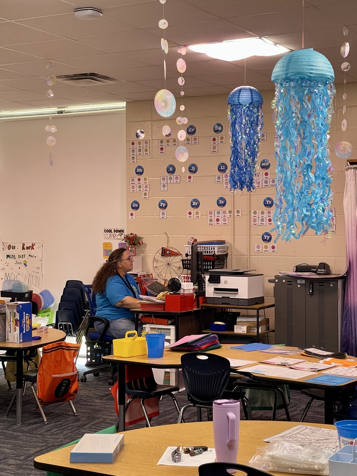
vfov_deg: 30.3
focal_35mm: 64
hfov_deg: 22.9
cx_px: 178
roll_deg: -0.5
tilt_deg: -0.1
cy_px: 238
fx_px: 880
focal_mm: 7.5
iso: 320
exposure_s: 1/60
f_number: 2.2
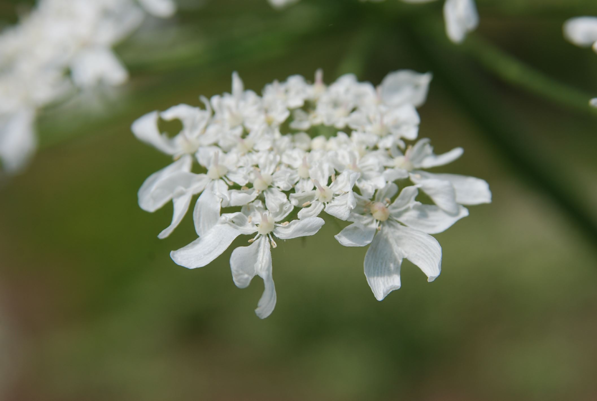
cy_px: 200
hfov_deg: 13.0
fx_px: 2617
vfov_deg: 8.8
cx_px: 298
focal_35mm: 158
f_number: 8
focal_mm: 105
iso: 100
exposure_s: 1/400
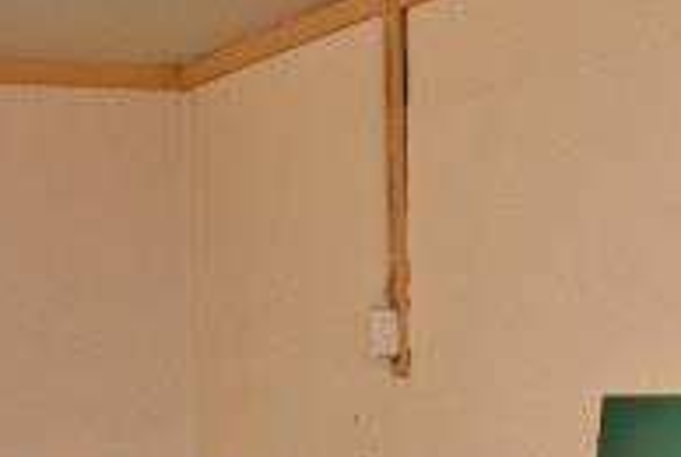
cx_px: 11
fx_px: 2046
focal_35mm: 108
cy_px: 401
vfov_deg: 12.6
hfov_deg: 18.4
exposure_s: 1/60
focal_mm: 14
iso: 450
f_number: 4
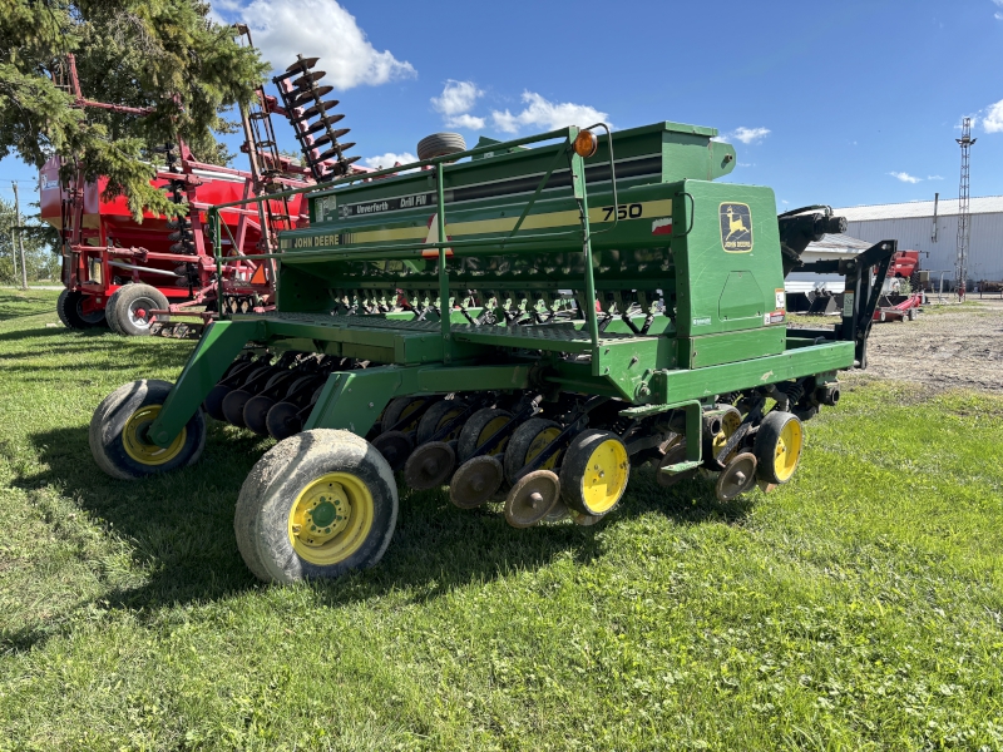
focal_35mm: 26
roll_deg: -0.2
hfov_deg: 67.3
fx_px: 753
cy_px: 376
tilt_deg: -7.4
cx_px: 502
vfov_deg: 53.1
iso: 50
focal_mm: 5.96
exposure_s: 1/1279
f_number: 1.6
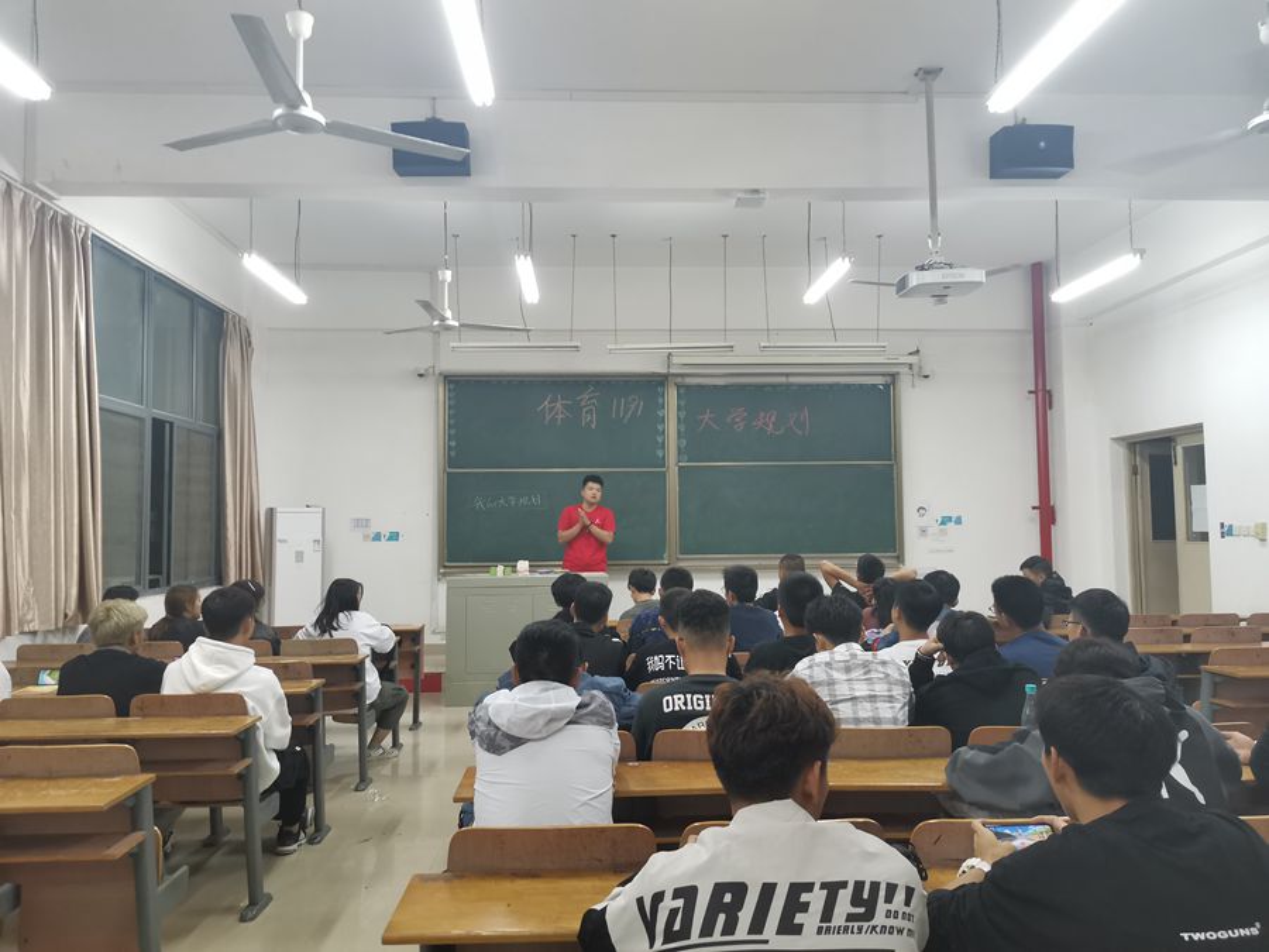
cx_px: 634
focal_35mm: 26
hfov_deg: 67.3
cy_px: 476
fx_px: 953
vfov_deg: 53.1
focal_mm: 4.75
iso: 400
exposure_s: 1/33.3
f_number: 1.8
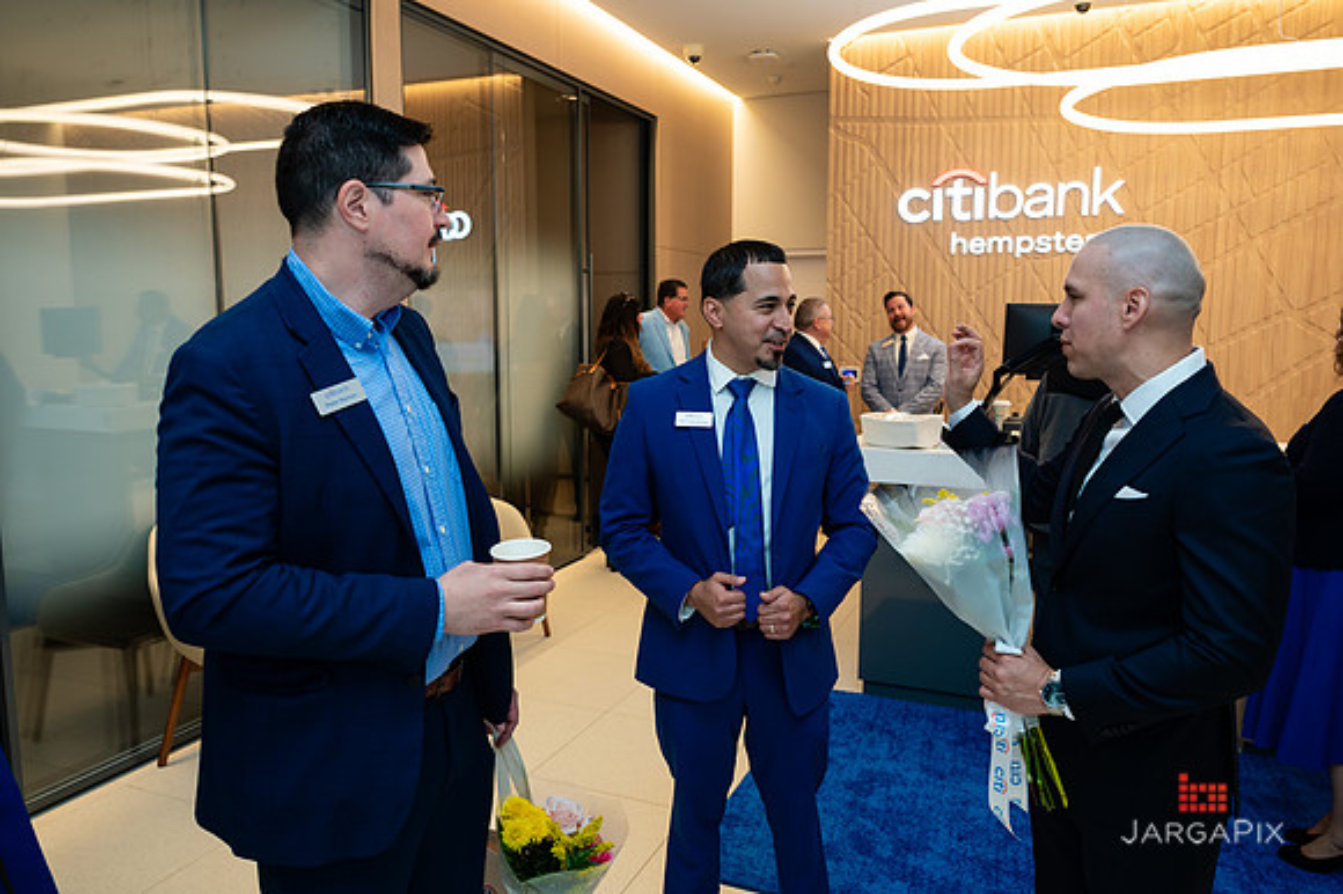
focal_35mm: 26
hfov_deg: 68.4
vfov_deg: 48.7
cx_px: 672
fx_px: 987
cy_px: 447
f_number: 4
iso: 400
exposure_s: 1/200
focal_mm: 26
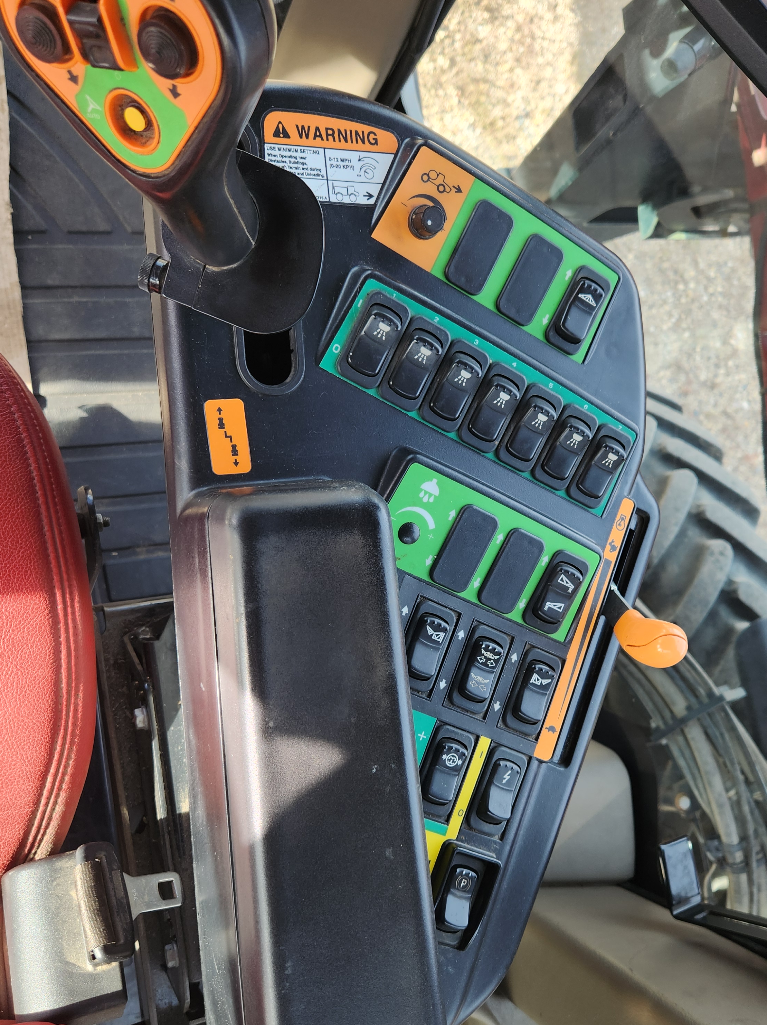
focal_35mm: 31
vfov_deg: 58.3
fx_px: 917
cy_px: 567
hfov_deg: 45.3
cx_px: 425
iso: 40
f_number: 1.8
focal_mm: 5.4
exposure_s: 1/180
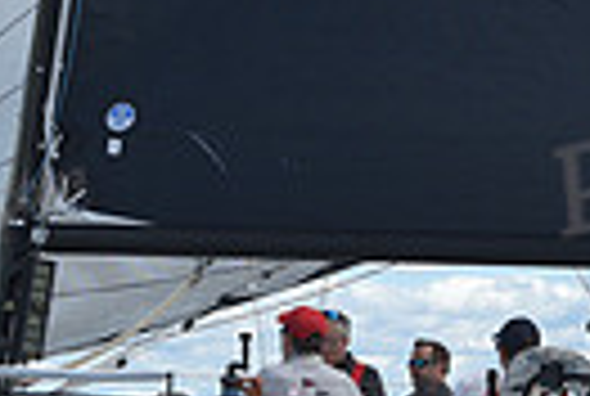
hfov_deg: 6.7
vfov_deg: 4.5
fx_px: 5076
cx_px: 324
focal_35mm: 309
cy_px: 416
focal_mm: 70
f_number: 8
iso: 250
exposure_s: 1/800
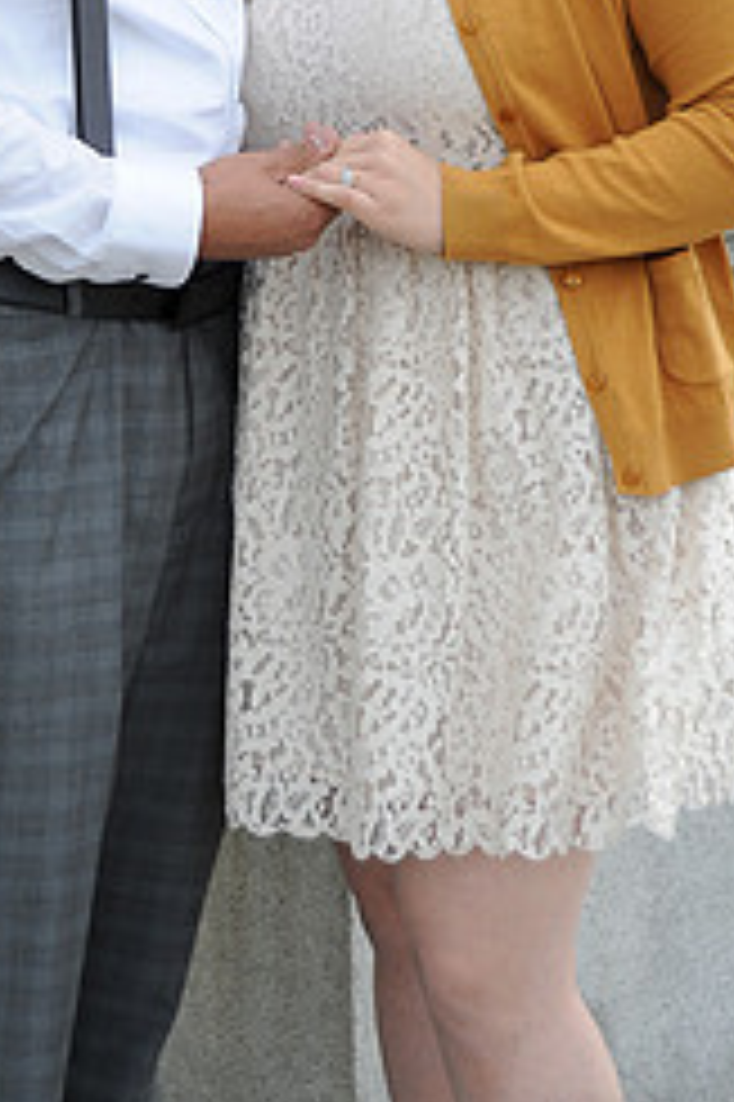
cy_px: 162
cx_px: 173
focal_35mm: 110
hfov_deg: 12.4
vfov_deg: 18.4
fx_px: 3369
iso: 200
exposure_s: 1/320
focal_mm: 60
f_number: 3.8
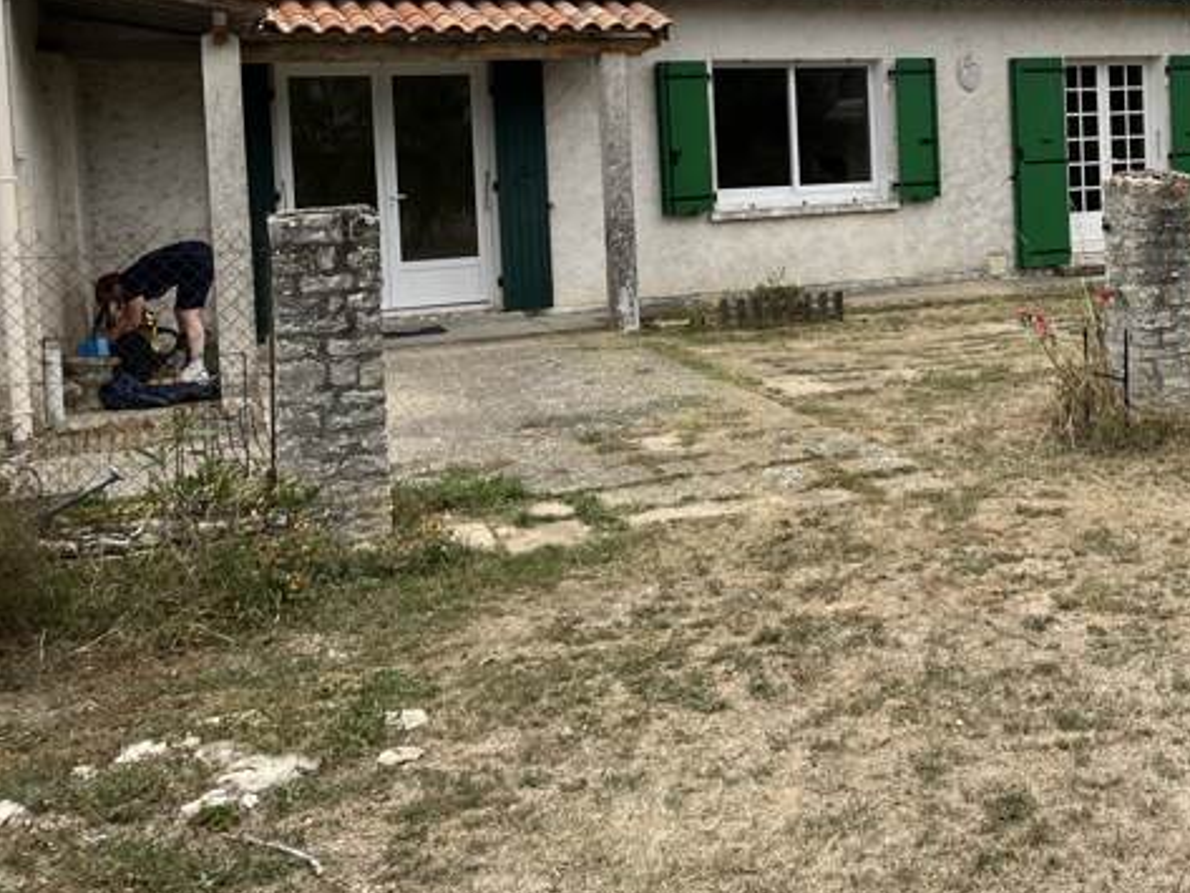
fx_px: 1513
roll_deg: +1.3
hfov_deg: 40.6
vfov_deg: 32.0
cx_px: 1004
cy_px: 176
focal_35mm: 44
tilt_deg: -0.2
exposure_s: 1/1558
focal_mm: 5.1
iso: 50
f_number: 1.6
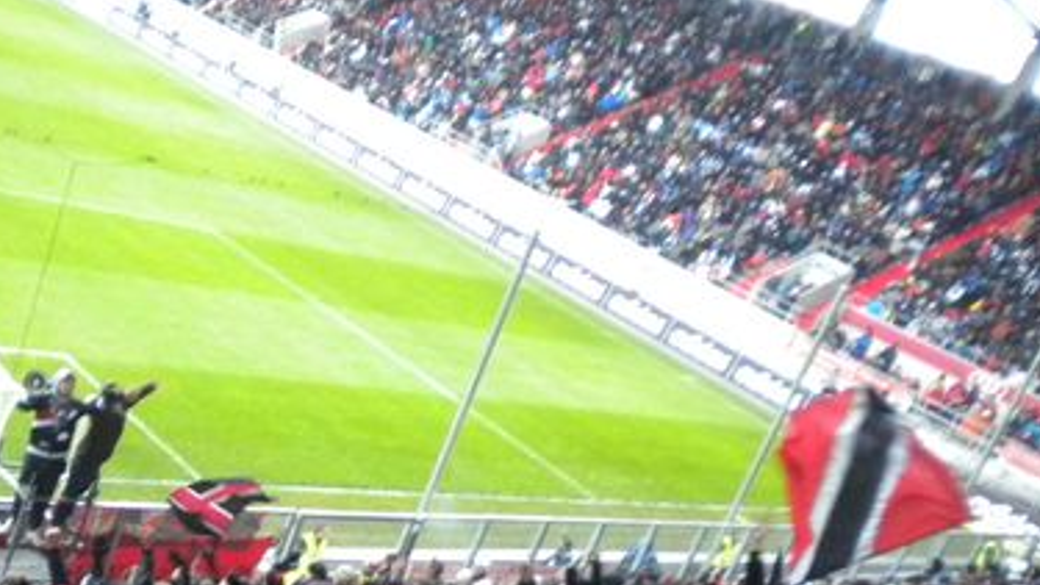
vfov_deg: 20.3
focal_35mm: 58
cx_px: 272
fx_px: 1600
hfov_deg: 35.3
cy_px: 539
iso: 400
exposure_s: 1/88.7
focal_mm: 6.3
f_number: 3.1
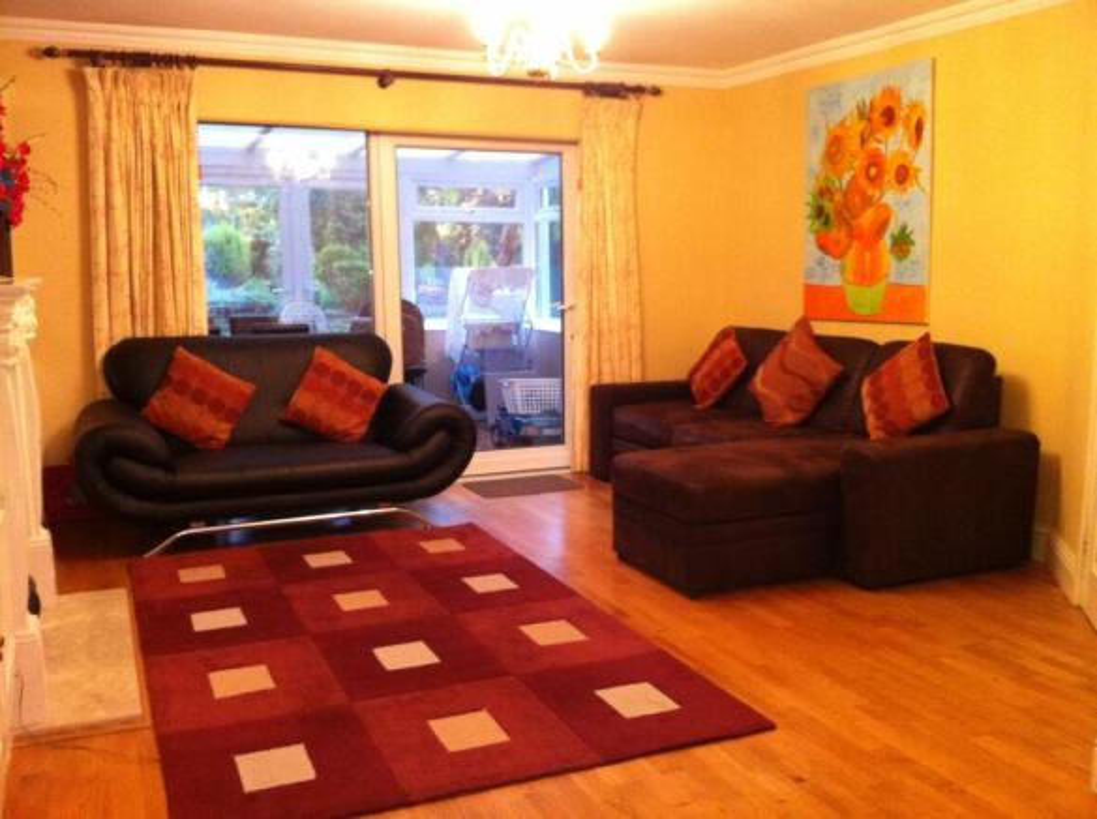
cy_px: 410
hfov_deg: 52.7
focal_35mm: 35
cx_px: 548
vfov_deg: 40.6
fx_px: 1108
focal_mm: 3.85
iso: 400
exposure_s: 1/15
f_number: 2.8
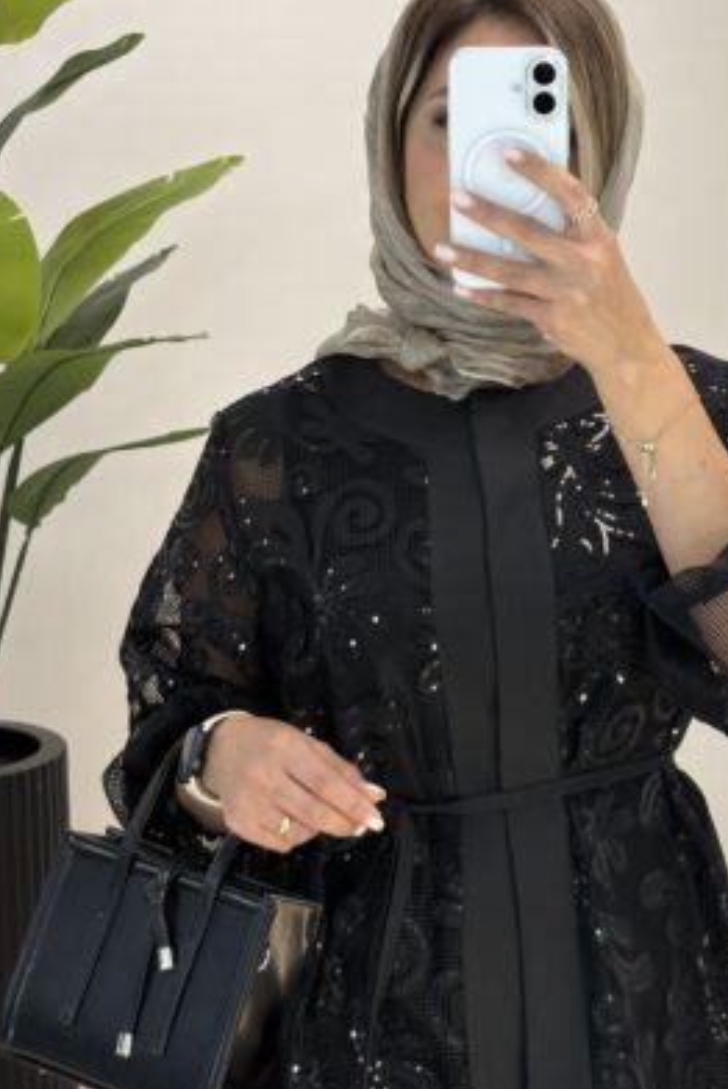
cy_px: 568
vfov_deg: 25.7
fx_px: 2392
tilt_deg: -10.9
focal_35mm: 79
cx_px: 478
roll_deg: -0.4
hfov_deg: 17.3
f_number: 1.6
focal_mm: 5.96
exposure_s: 1/194
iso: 32
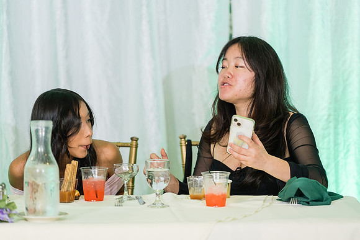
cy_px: 120
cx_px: 180
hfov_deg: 10.3
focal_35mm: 200
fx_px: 2000
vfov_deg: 6.9
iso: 1600
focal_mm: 200
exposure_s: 1/250
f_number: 2.8
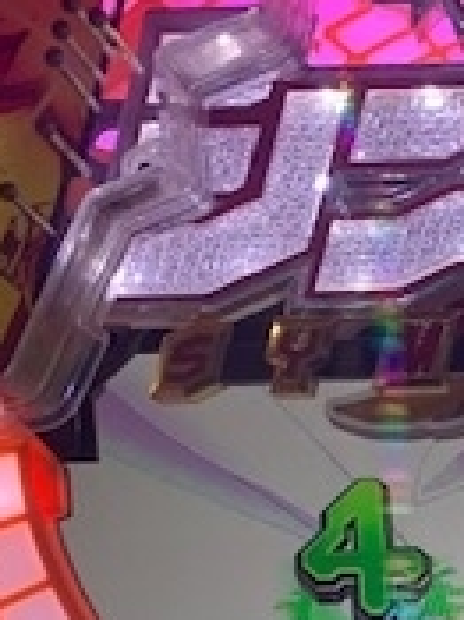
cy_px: 1063
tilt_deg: -9.3
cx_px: 687
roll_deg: +1.4
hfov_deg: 14.5
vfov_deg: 17.4
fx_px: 1700
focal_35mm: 95
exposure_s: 1/118
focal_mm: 4.25
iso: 32
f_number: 1.8
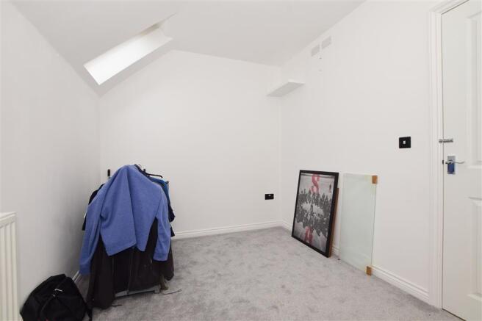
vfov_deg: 77.3
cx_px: 241
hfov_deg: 100.4
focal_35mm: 15
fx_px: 201
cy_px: 160
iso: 400
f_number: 7.1
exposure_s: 1/20
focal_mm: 10
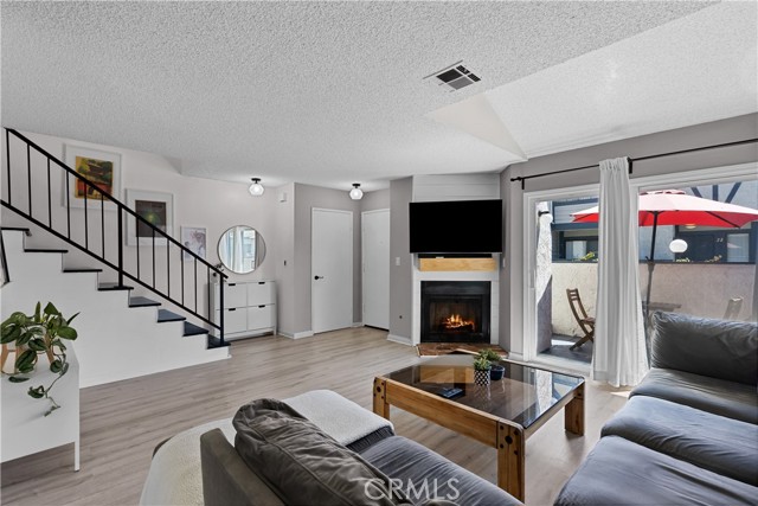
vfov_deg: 73.8
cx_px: 379
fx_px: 337
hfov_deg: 96.7
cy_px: 253
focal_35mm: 16
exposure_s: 1/8
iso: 1250
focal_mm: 16
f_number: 8
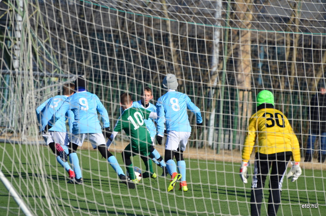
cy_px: 108
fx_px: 3796
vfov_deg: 3.3
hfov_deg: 4.9
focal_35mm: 420
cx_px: 163
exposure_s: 1/2500
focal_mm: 280
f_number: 6.3
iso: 500
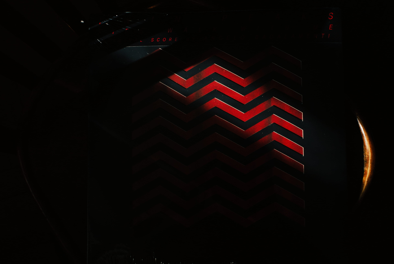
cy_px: 132
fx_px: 493
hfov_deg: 43.6
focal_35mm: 45
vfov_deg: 29.9
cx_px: 197
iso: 400
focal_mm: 30
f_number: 8
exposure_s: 1/80
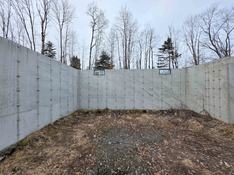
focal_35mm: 13
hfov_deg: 106.2
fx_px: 88
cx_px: 117
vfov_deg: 89.9
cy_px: 88
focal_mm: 2.2
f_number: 1.9
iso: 40
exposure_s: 1/781
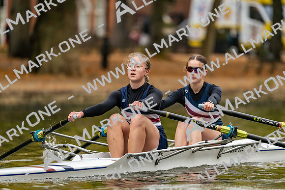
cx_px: 142
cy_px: 95
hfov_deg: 5.2
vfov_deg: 3.4
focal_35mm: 400
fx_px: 3167
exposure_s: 1/2500
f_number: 4.5
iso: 3200
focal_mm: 400
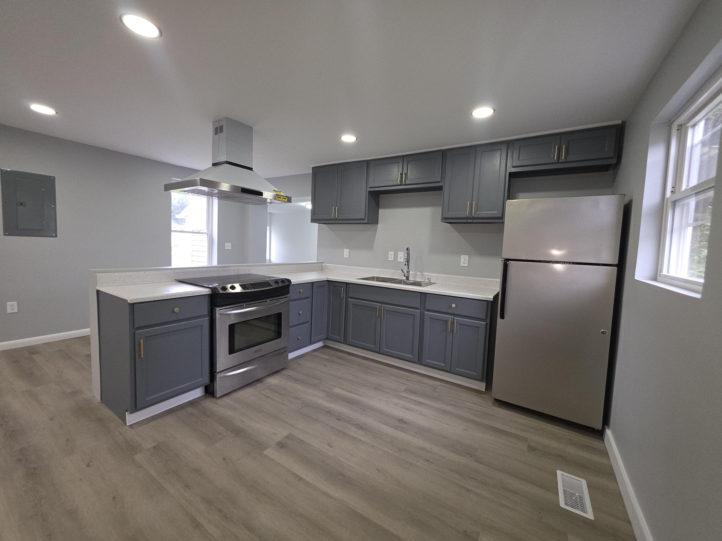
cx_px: 361
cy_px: 270
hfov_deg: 106.2
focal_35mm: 13
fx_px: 271
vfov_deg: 89.9
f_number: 1.9
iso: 100
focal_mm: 2.2
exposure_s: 1/60
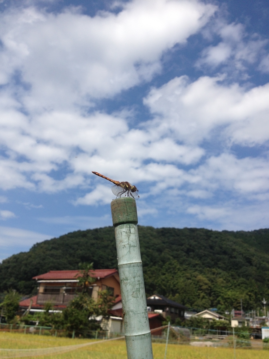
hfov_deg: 40.7
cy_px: 180
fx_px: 363
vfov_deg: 52.6
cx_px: 134
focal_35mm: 35
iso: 50
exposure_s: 1/2762
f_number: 2.4
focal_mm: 4.28
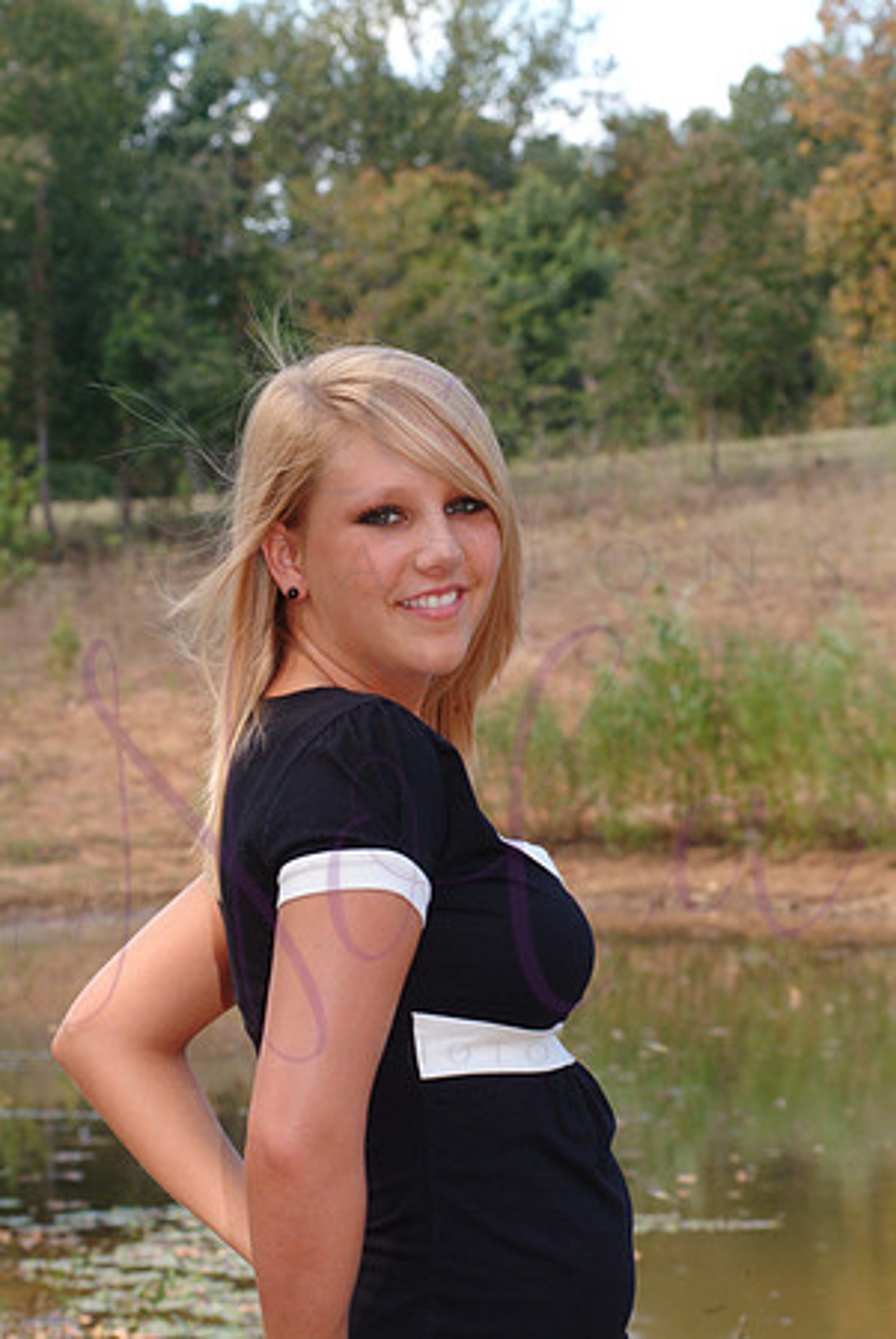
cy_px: 670
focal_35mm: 118
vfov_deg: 17.3
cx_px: 448
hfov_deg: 11.6
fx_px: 4413
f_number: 9.5
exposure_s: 1/125
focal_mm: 79
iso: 400
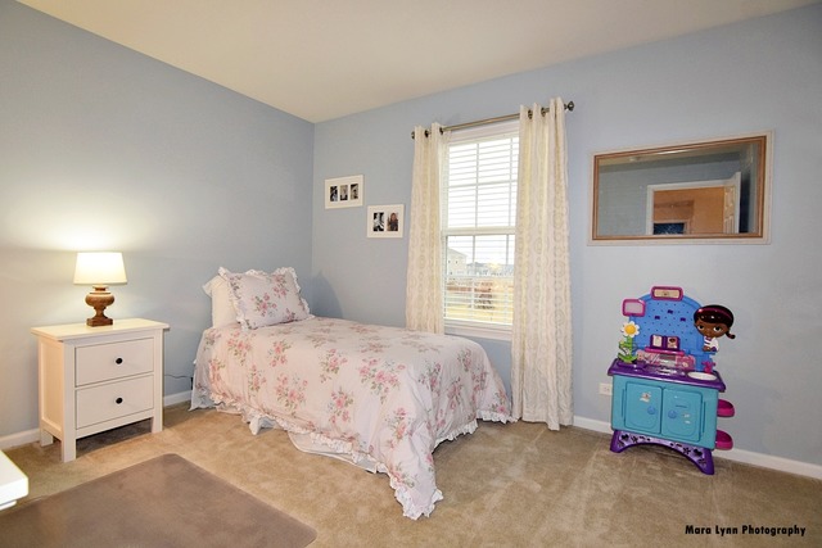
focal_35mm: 16
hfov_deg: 95.0
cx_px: 411
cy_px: 274
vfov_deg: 72.1
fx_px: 377
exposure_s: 1/100
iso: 800
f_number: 5
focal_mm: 11
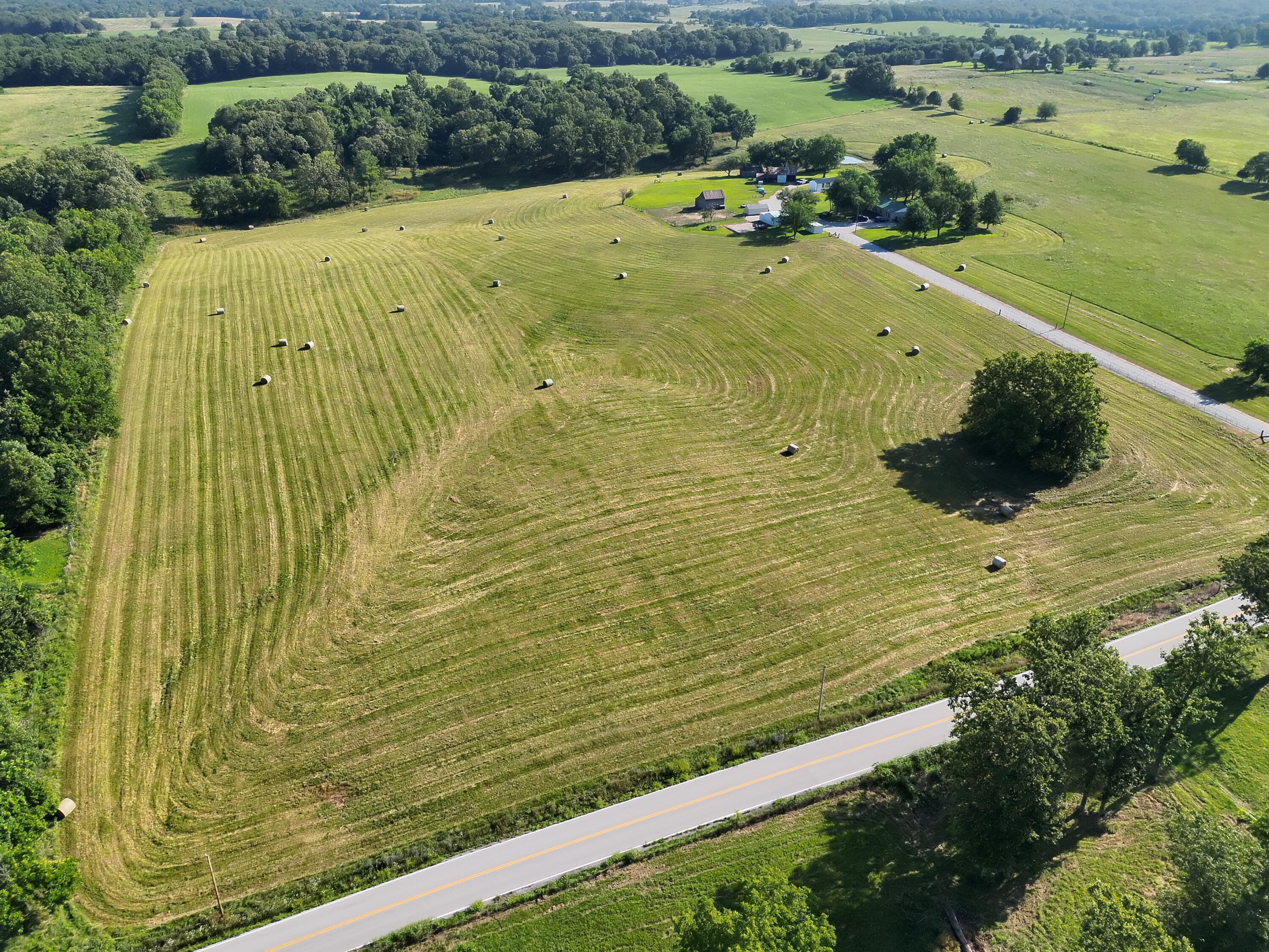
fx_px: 880
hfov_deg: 71.6
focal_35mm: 24
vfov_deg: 56.8
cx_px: 634
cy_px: 476
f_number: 1.7
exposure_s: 1/3200
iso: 180
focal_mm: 6.72
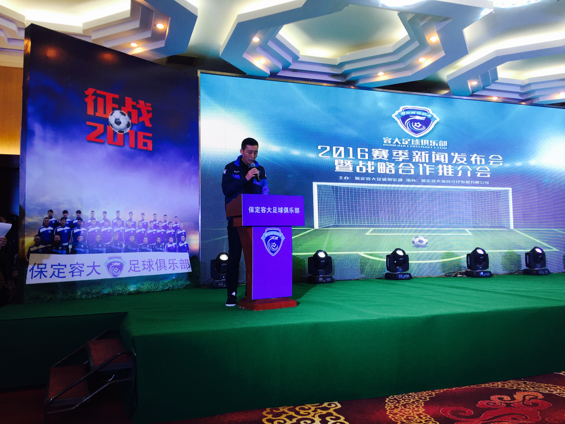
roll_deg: +0.6
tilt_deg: +4.7
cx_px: 282
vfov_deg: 48.2
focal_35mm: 29
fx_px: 473
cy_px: 212
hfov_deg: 61.7
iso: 32
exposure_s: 1/50
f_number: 2.2
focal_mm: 4.15
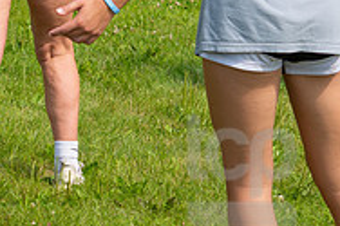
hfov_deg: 6.8
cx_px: -14
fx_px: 2831
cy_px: -74
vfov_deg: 4.6
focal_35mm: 300
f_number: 5.6
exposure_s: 1/800
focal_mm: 65
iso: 200
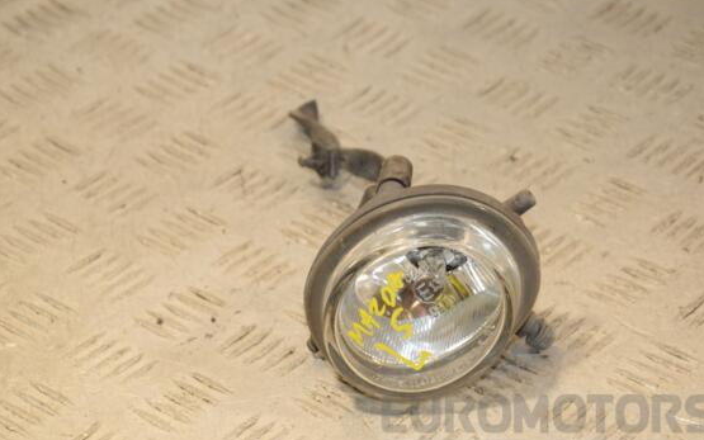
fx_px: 2697
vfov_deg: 9.3
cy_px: 245
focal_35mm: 141
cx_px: 358
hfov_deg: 14.9
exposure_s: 1/200
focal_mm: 85
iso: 800
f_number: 8
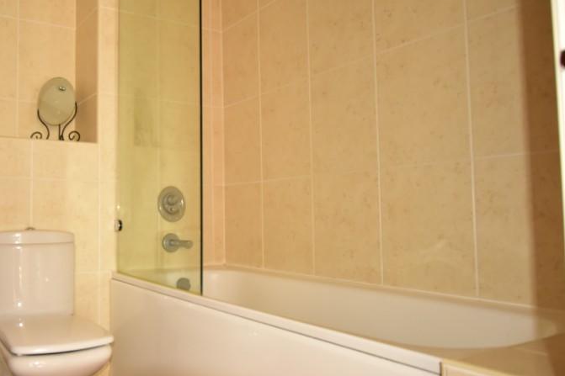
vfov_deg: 43.9
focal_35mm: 30
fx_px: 467
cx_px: 147
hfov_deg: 59.3
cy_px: 193
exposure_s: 1/60
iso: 1600
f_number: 4
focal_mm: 13
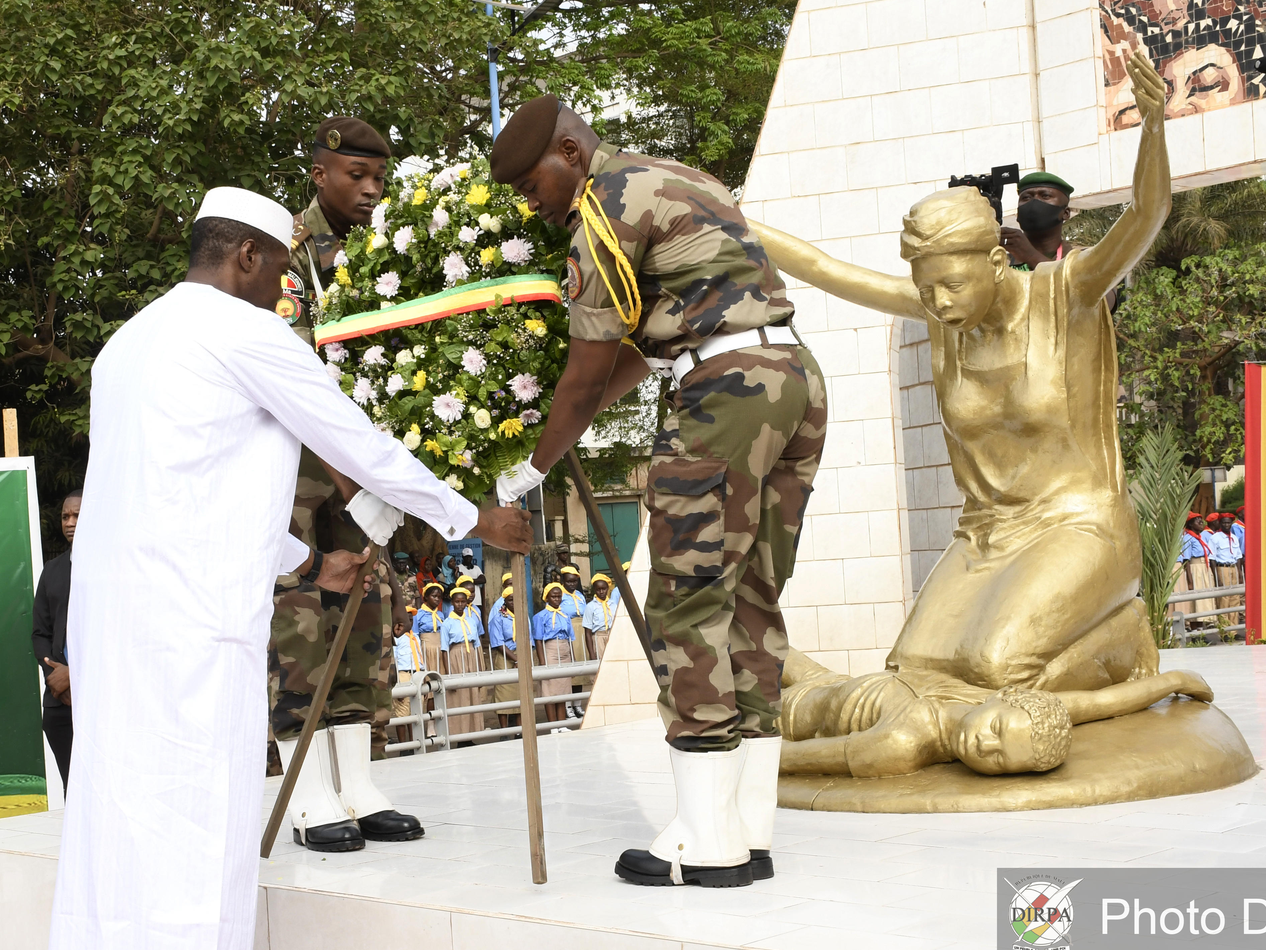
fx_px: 1865
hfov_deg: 37.3
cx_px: 506
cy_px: 546
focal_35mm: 51
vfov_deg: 28.5
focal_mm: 24
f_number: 11
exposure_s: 1/200
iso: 500
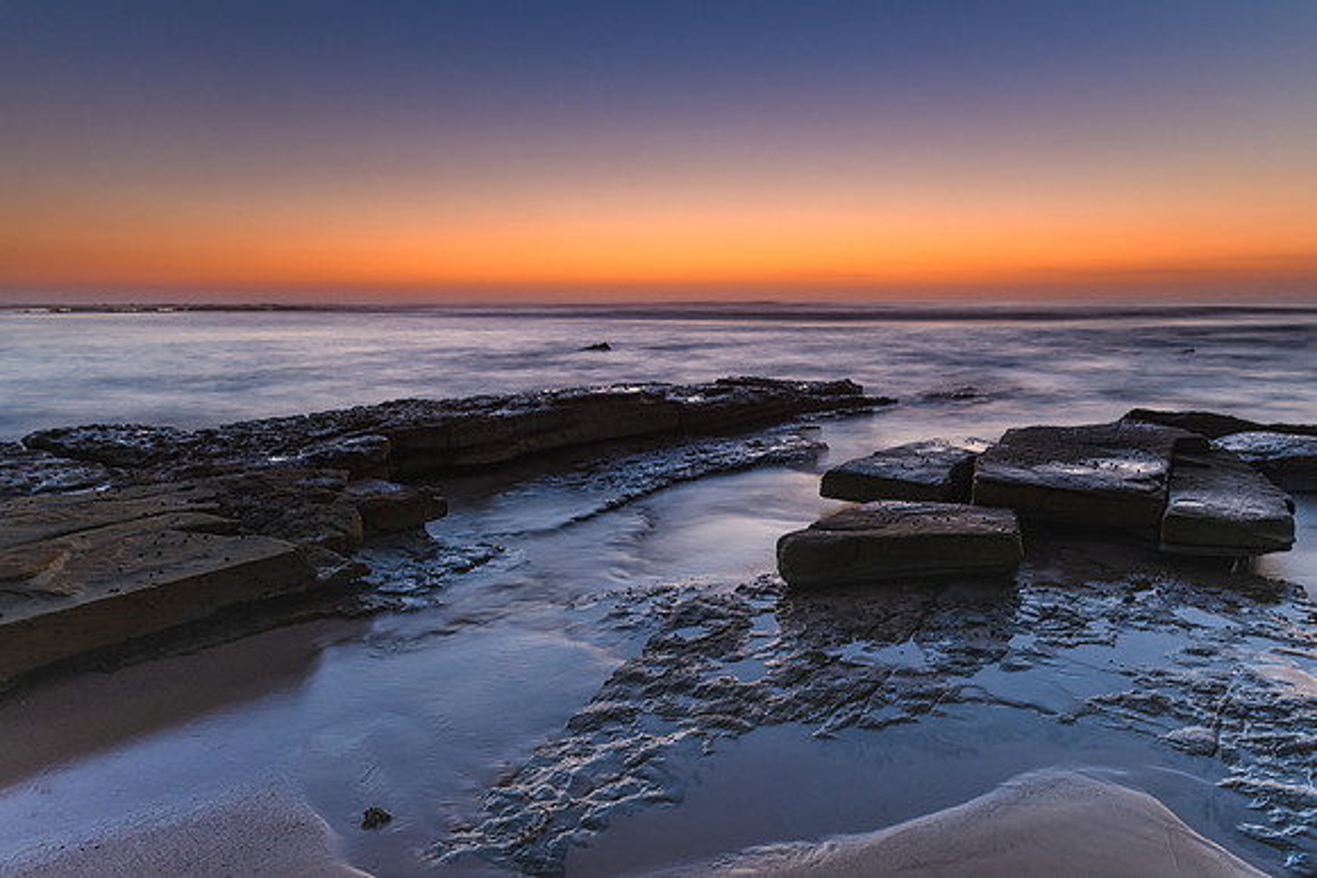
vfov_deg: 52.8
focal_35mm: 24
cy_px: 439
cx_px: 658
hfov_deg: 73.3
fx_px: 885
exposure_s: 6
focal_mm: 16
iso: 400
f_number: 8
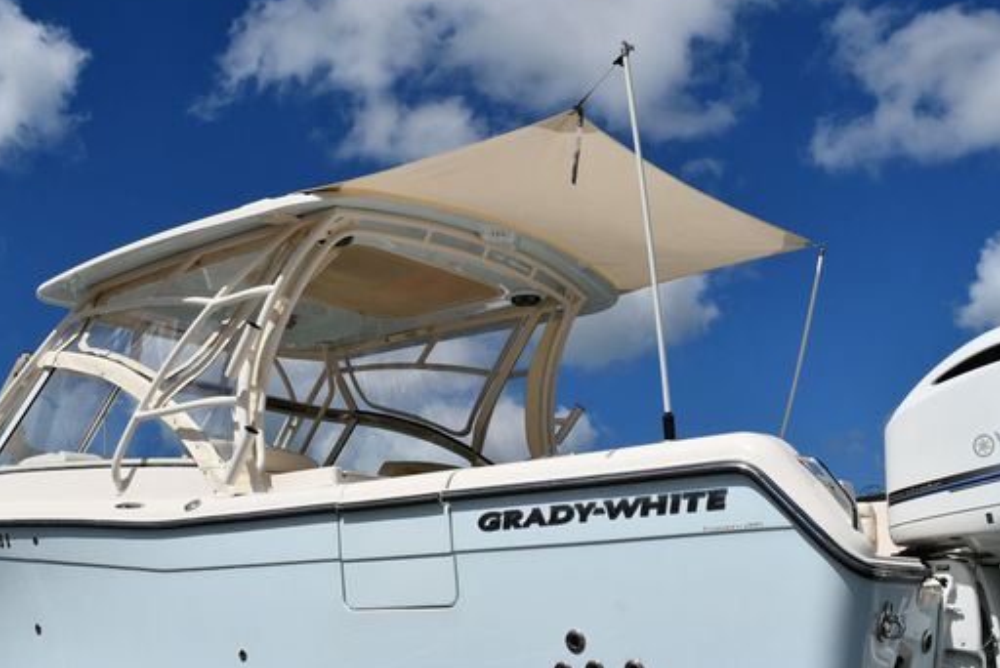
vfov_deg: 29.9
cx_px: 422
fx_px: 1251
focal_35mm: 45
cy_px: 389
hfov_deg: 43.4
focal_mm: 18
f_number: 10
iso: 100
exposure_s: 1/400
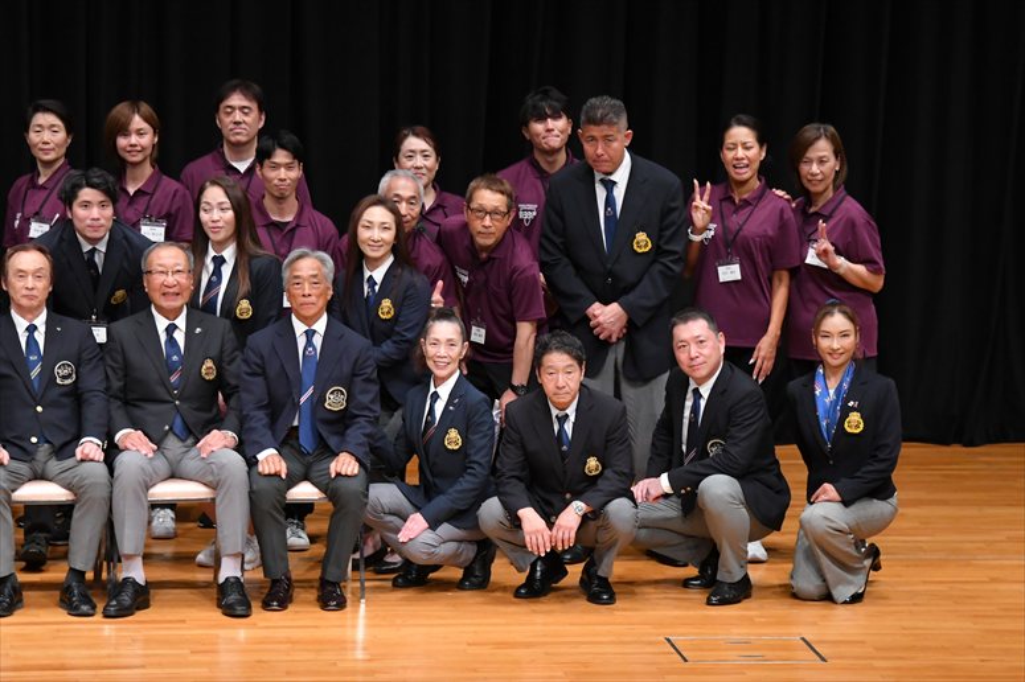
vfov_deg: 6.3
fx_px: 6176
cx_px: 512
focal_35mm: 217
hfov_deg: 9.5
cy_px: 341
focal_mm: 145
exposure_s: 1/400
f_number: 5.6
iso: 3200
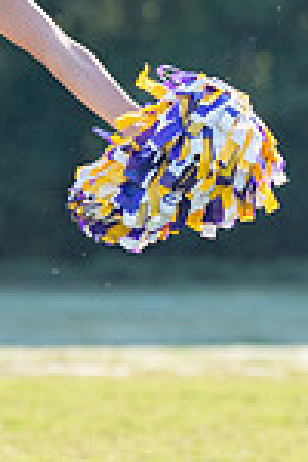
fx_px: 7738
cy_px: 46
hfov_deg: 2.3
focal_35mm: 603
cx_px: 142
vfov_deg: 3.4
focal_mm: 105
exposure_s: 1/2000
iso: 400
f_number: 2.8
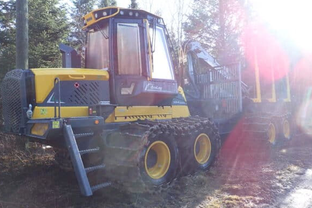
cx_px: 156
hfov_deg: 67.4
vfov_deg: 47.9
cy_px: 108
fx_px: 234
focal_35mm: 27
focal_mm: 4.5
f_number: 2.8
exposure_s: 1/160
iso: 100
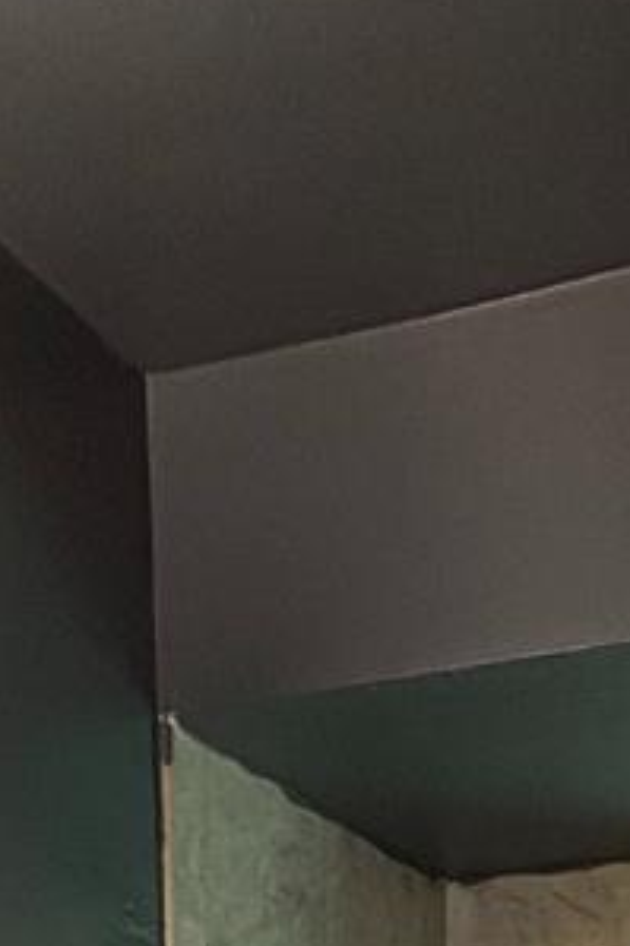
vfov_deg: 19.8
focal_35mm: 73
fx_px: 1918
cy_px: 1735
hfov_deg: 18.5
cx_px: 472
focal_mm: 2.22
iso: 250
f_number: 2.2
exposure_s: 1/60
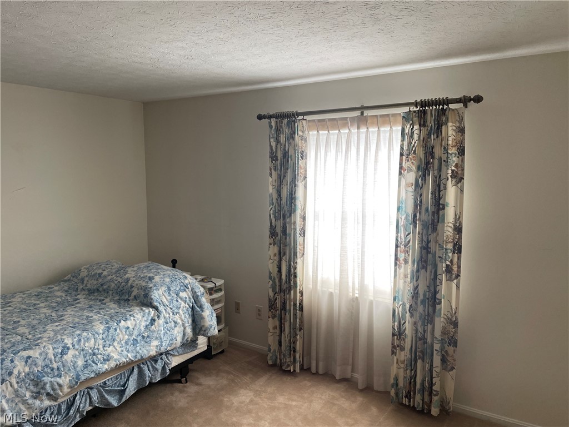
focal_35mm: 26
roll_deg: +0.7
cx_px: 284
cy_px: 214
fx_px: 427
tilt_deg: -4.4
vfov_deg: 53.1
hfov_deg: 67.3
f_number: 1.6
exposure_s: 1/116
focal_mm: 4.2
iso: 125
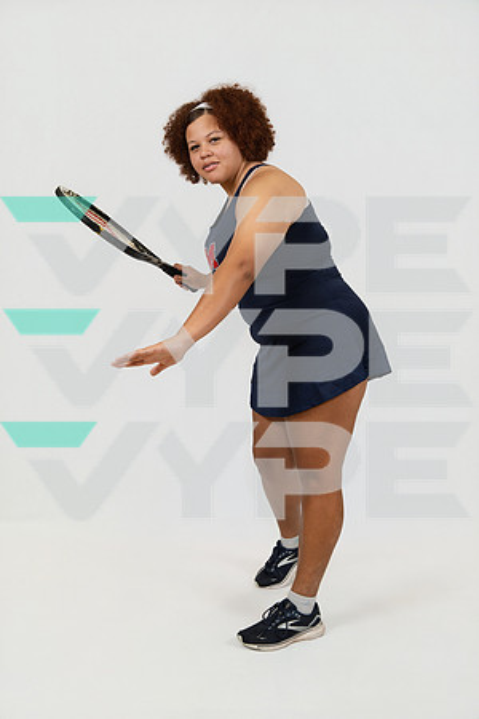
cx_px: 240
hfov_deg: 33.1
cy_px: 360
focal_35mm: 40
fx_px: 806
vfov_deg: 48.0
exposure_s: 1/125
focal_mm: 40.4
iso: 500
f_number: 4
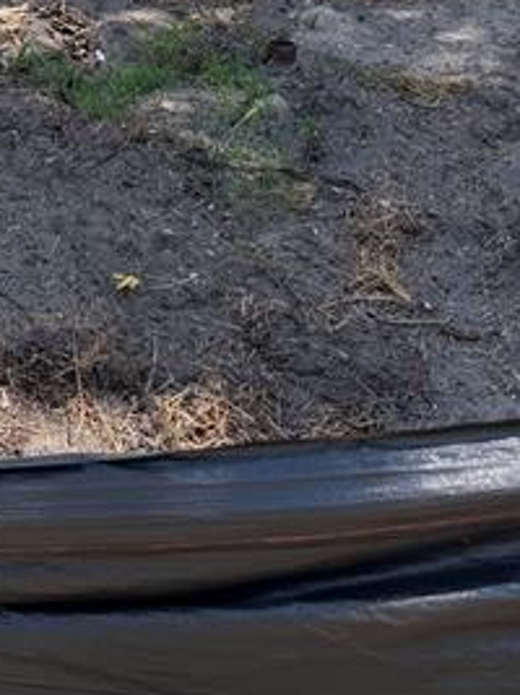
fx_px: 1383
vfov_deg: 23.9
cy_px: -268
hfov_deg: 21.2
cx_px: 148
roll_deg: -1.9
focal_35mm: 69
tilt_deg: -2.3
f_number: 1.78
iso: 100
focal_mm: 6.76
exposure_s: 1/2169
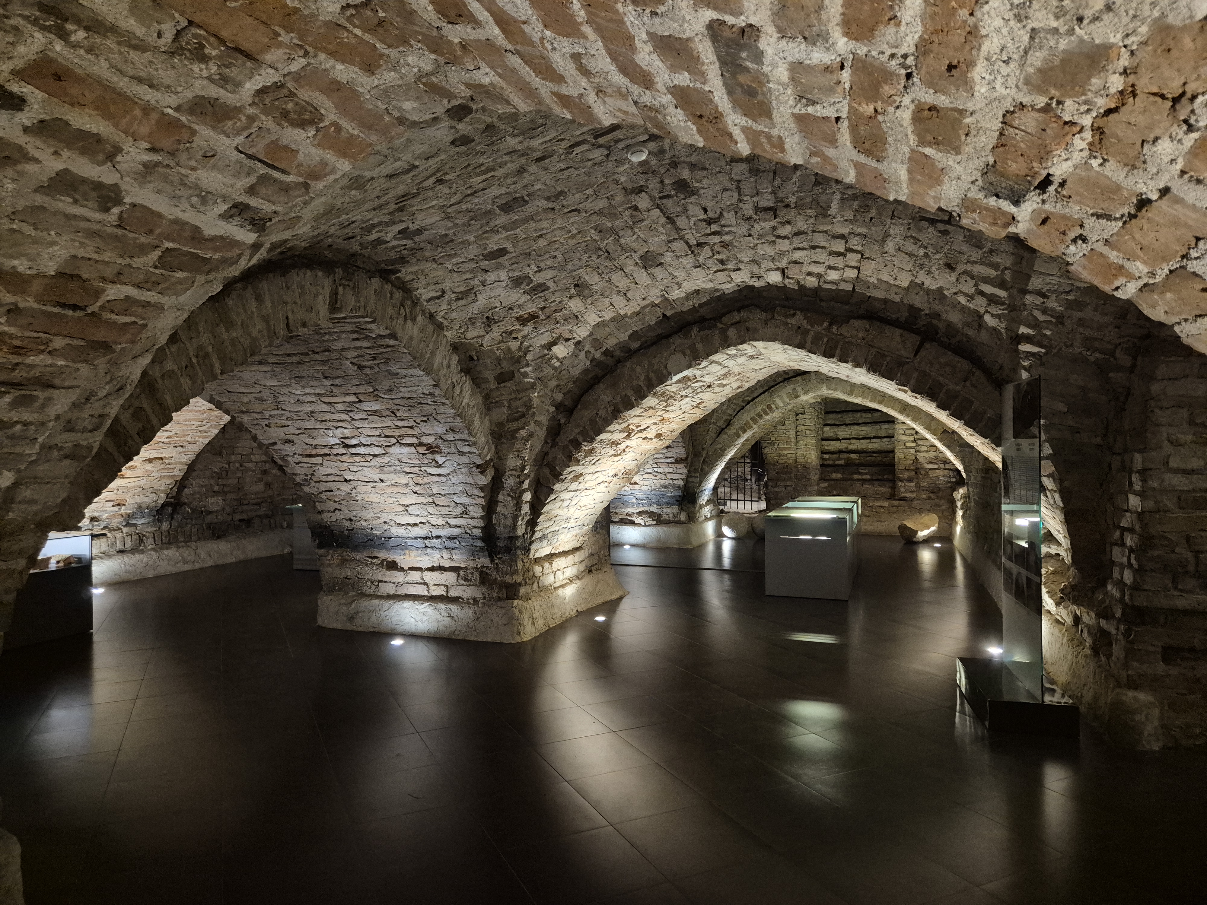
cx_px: 604
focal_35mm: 23
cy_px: 452
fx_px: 802
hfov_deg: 73.9
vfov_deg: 58.9
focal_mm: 5.4
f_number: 1.8
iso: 1600
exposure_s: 1/50
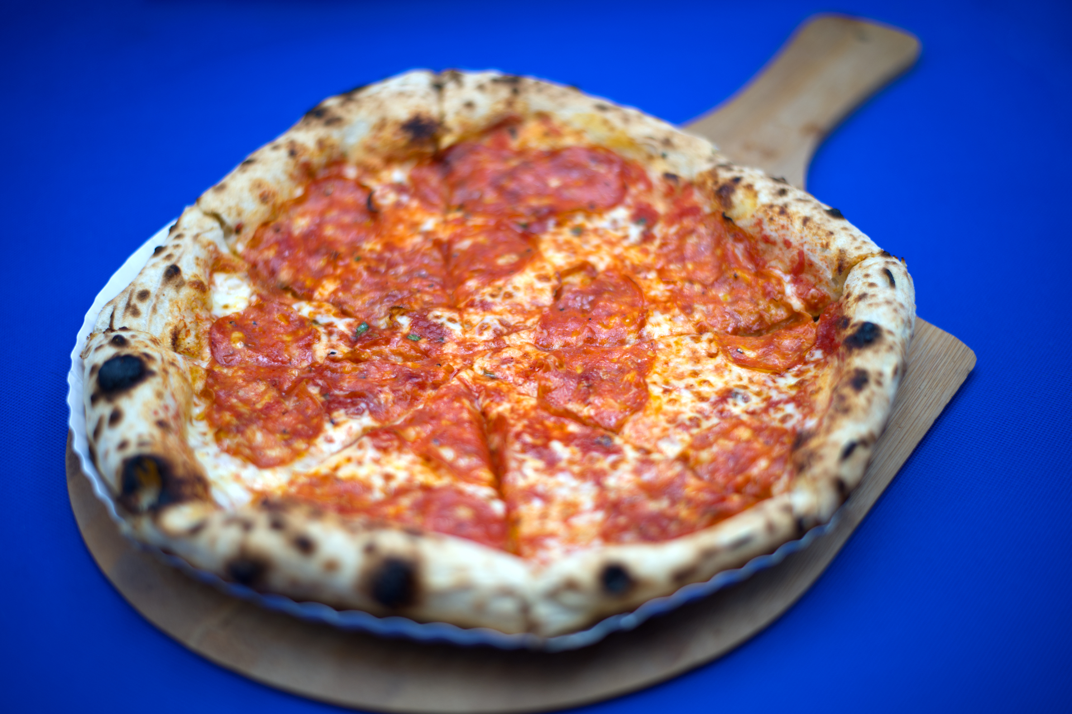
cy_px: 357
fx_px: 1488
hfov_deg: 39.6
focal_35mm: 50
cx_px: 536
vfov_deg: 27.0
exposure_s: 1/160
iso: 100
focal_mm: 50
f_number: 1.8
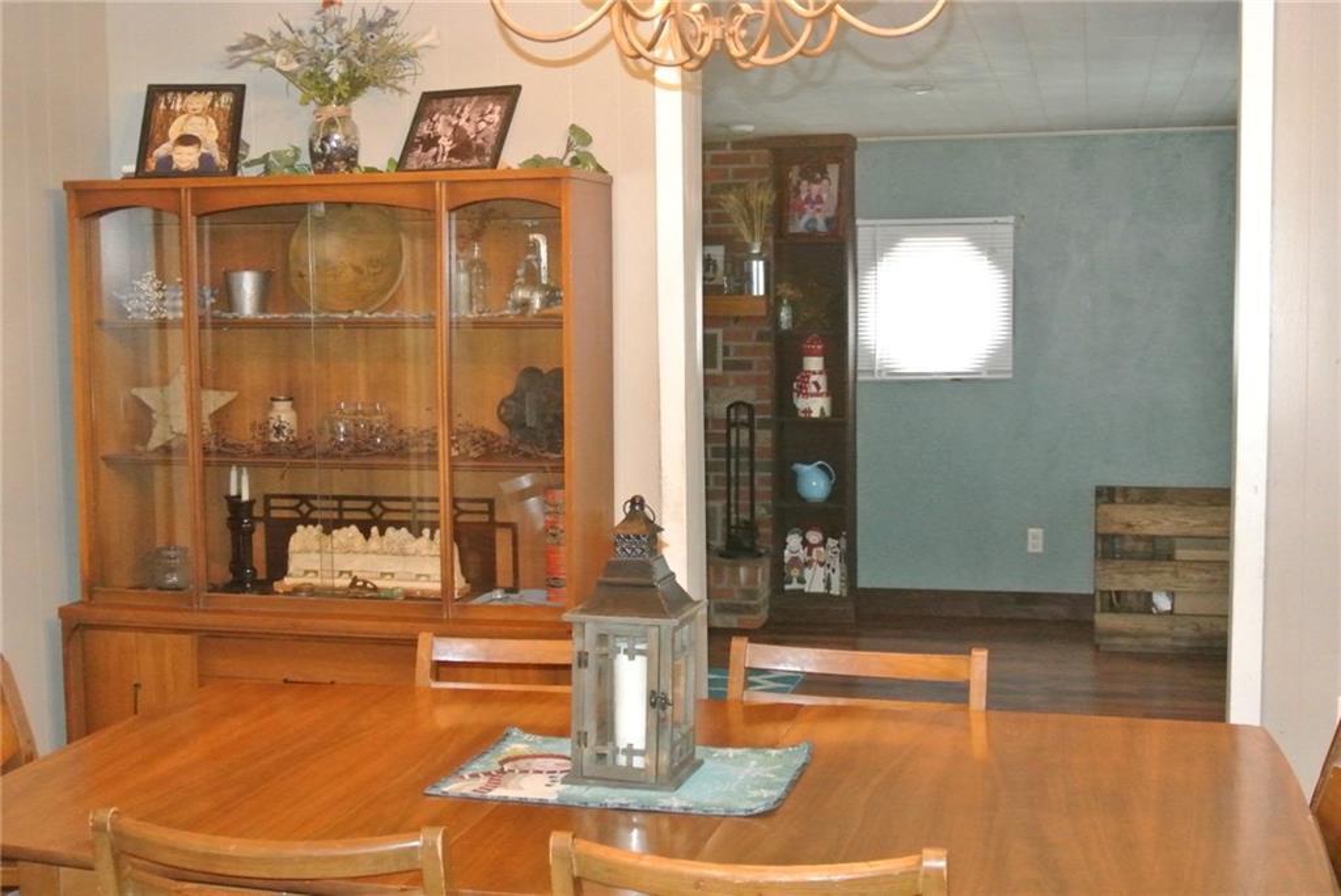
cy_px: 448
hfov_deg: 40.3
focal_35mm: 49
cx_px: 670
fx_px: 1826
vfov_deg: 27.6
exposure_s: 1/60
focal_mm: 18.2
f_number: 4.5
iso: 3200
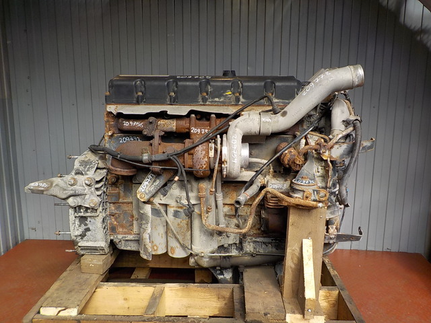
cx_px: 216
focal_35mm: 30
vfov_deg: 46.8
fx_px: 374
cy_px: 162
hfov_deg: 60.0
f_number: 3.3
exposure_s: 1/200
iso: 125
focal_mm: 4.1
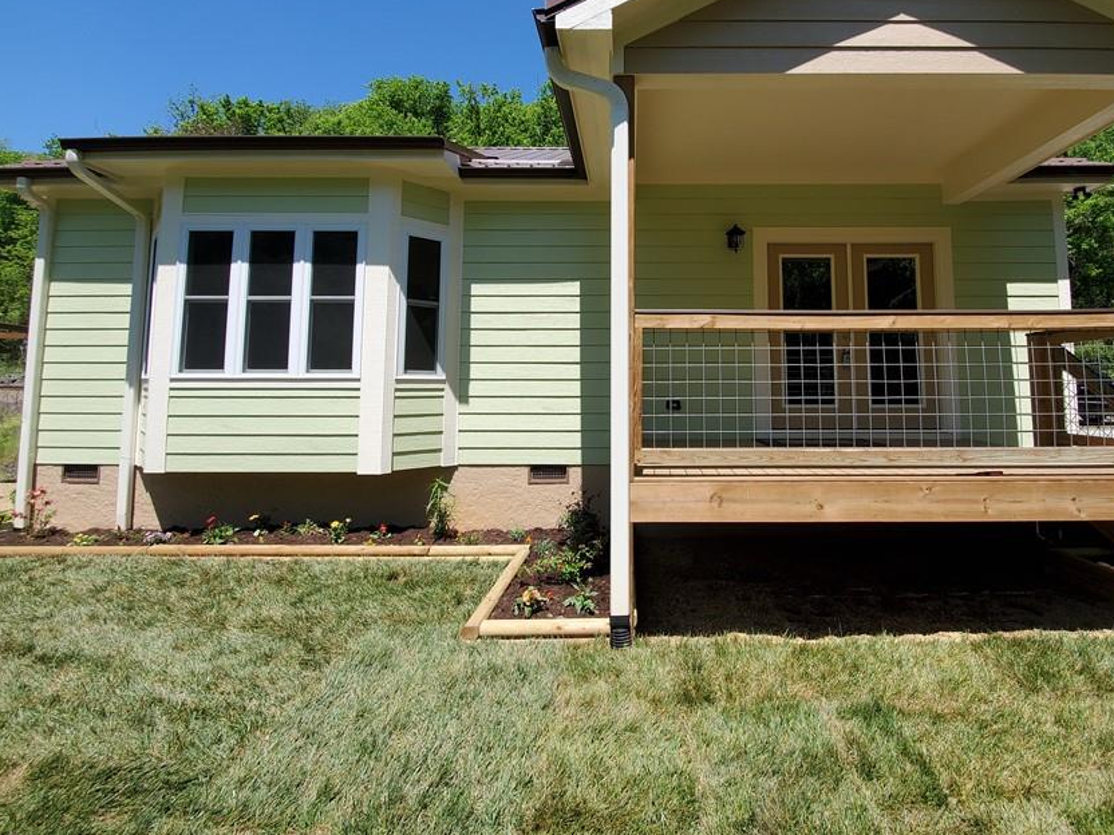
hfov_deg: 93.8
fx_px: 515
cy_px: 328
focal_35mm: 16
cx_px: 639
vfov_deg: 77.1
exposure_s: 1/850
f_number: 2.2
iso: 50
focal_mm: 1.8
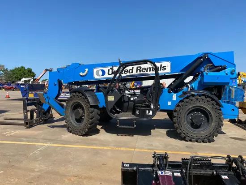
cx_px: 123
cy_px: 92
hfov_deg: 67.3
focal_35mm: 26
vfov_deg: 53.1
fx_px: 185
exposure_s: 1/3125
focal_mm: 4.25
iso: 32
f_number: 1.8
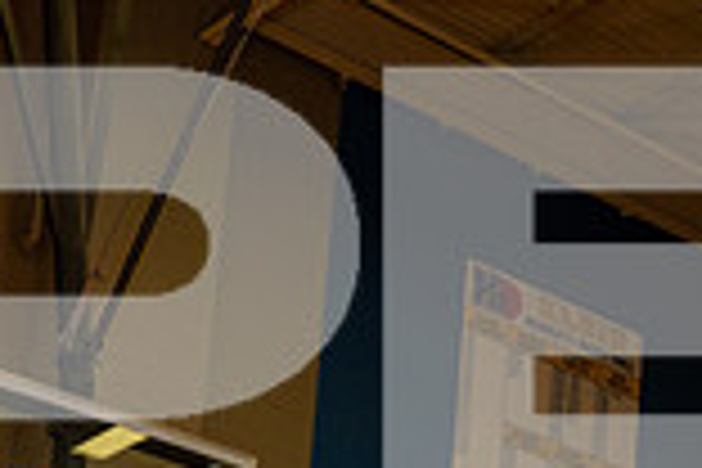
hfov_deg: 20.7
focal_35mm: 89
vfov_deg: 13.7
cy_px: 853
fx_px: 1735
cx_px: -230
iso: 640
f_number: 9
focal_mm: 24
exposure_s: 1/200
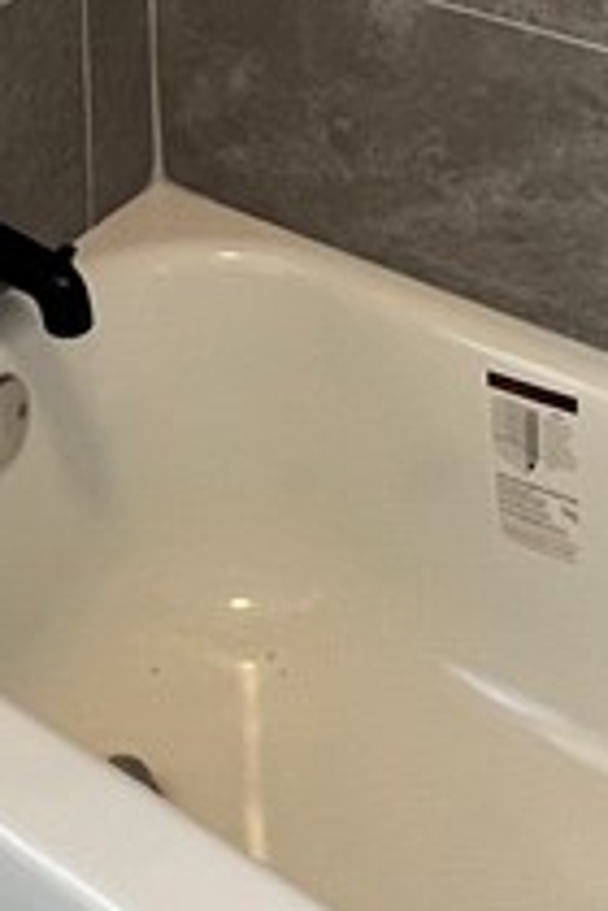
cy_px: -720
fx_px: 1672
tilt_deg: -0.9
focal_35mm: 66
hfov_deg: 20.3
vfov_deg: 21.0
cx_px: 104
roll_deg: +1.4
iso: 125
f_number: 1.8
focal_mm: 1.57
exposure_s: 1/120
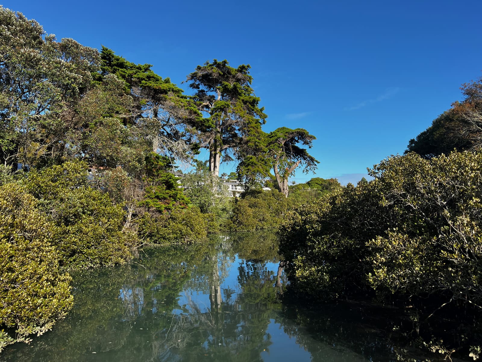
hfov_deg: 67.3
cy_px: 181
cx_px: 241
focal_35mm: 26
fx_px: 362
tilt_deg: +4.9
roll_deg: +1.1
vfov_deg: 53.1
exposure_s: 1/2353
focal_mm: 5.7
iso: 50
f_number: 1.5
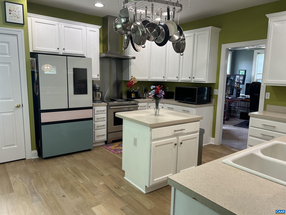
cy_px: 108
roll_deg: -0.6
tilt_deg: -10.0
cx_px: 143
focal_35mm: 26
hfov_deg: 67.3
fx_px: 215
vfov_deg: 53.1
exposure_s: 1/120
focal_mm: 5.7
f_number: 1.5
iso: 100
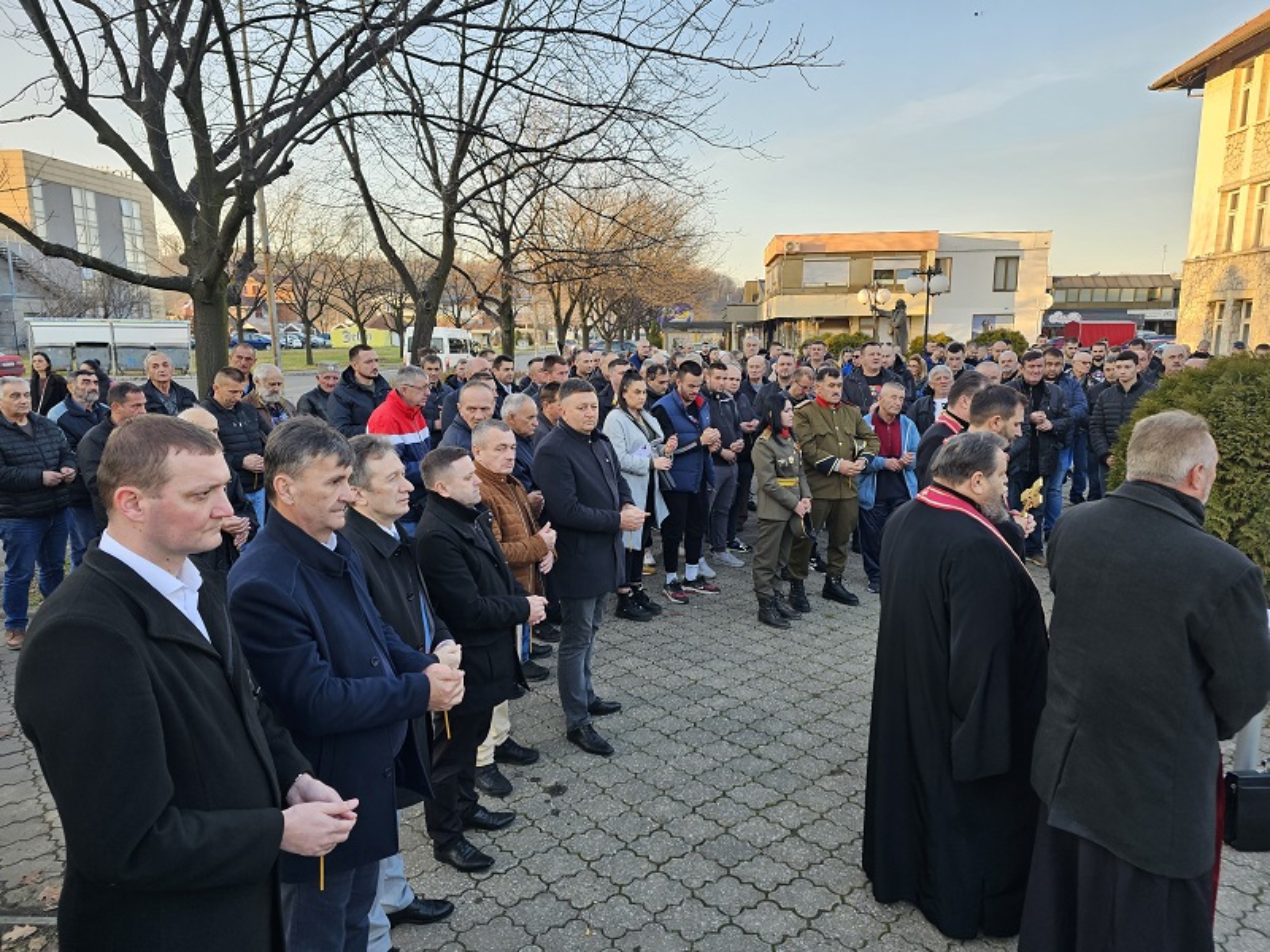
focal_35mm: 23
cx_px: 635
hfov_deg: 73.9
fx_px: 844
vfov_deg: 58.9
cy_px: 476
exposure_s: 1/180
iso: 64
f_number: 1.7
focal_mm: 6.3
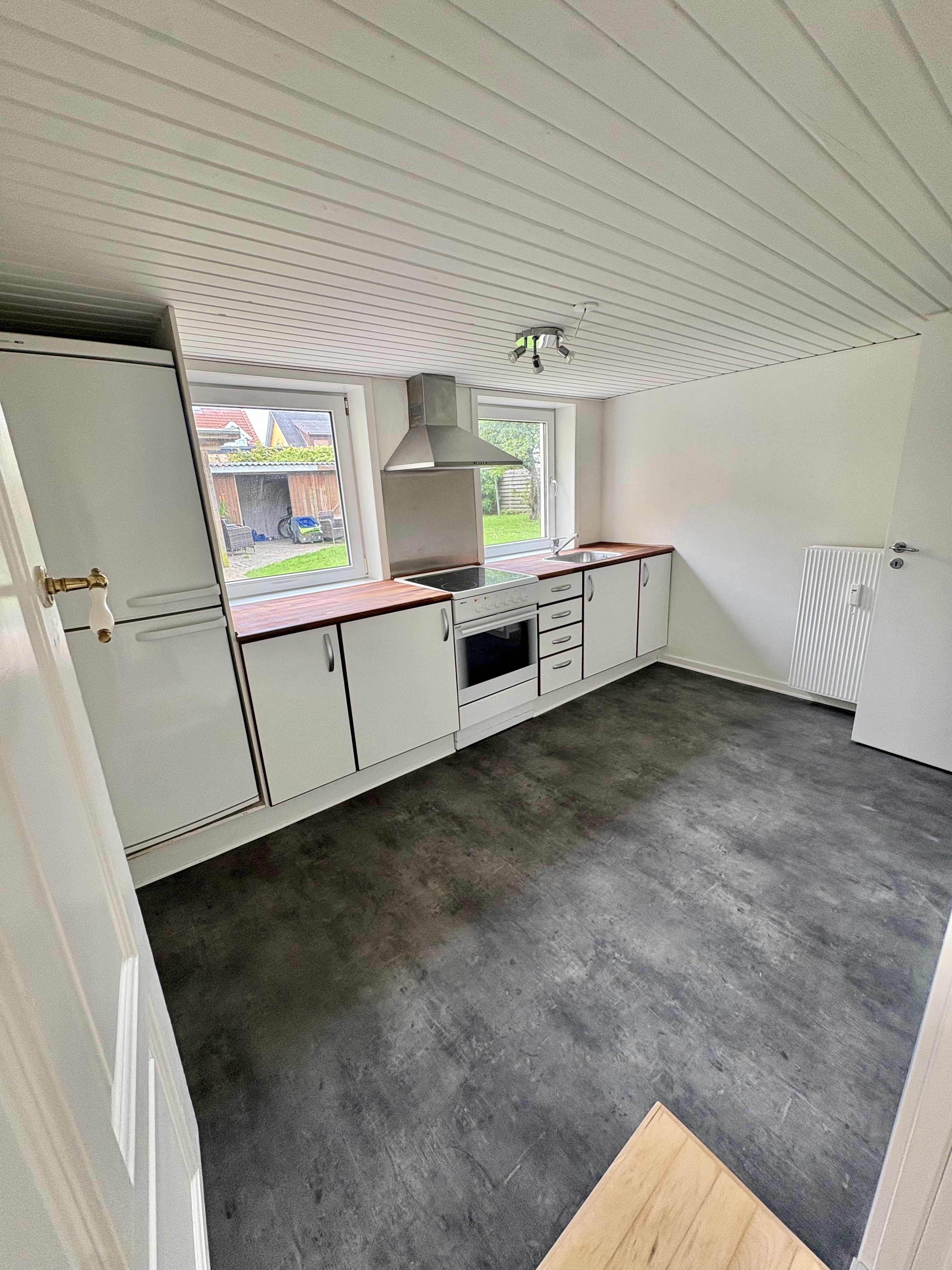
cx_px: 476
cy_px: 635
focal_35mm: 14
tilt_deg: -15.9
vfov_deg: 102.1
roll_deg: +2.3
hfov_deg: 85.7
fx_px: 513
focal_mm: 2.22
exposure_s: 1/99
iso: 100
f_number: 2.2
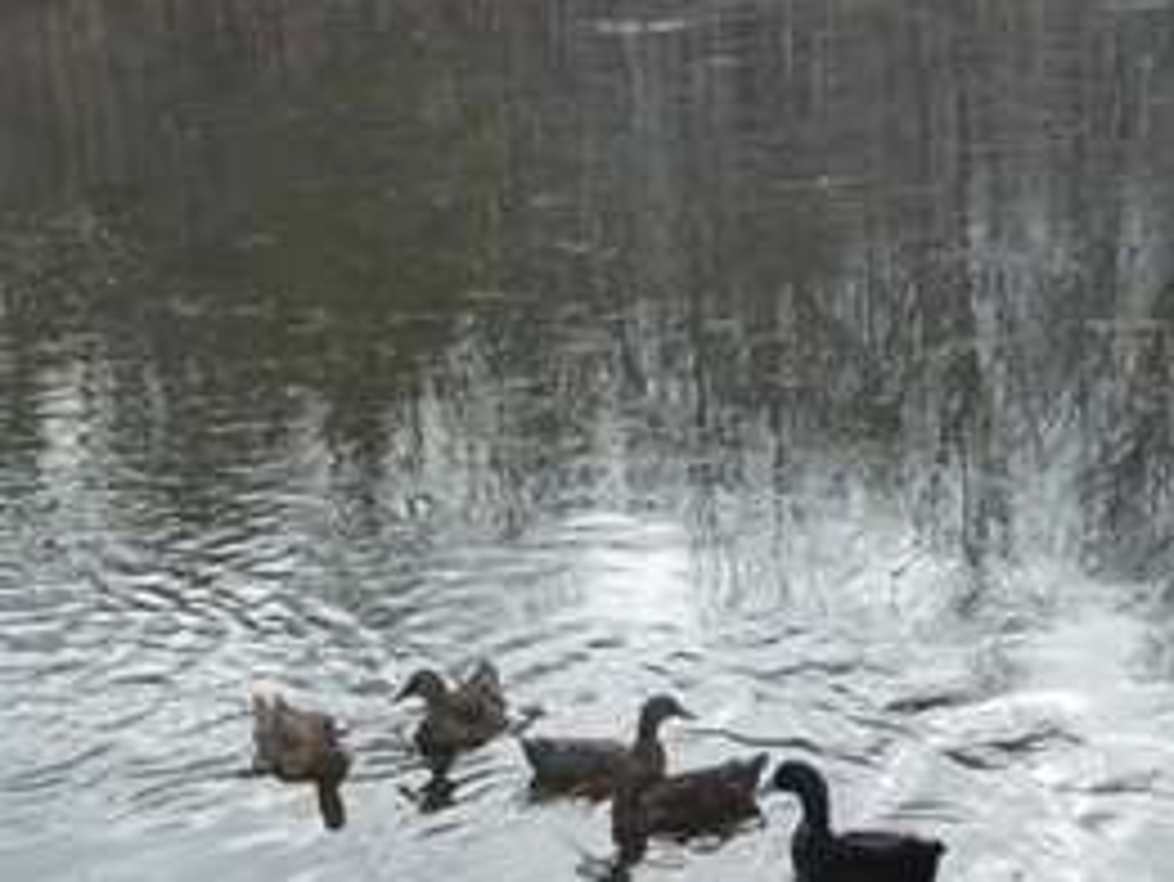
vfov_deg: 16.5
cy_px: 734
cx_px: 468
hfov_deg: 22.0
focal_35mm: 89
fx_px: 3020
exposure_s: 1/500
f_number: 3.5
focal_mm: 5
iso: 160
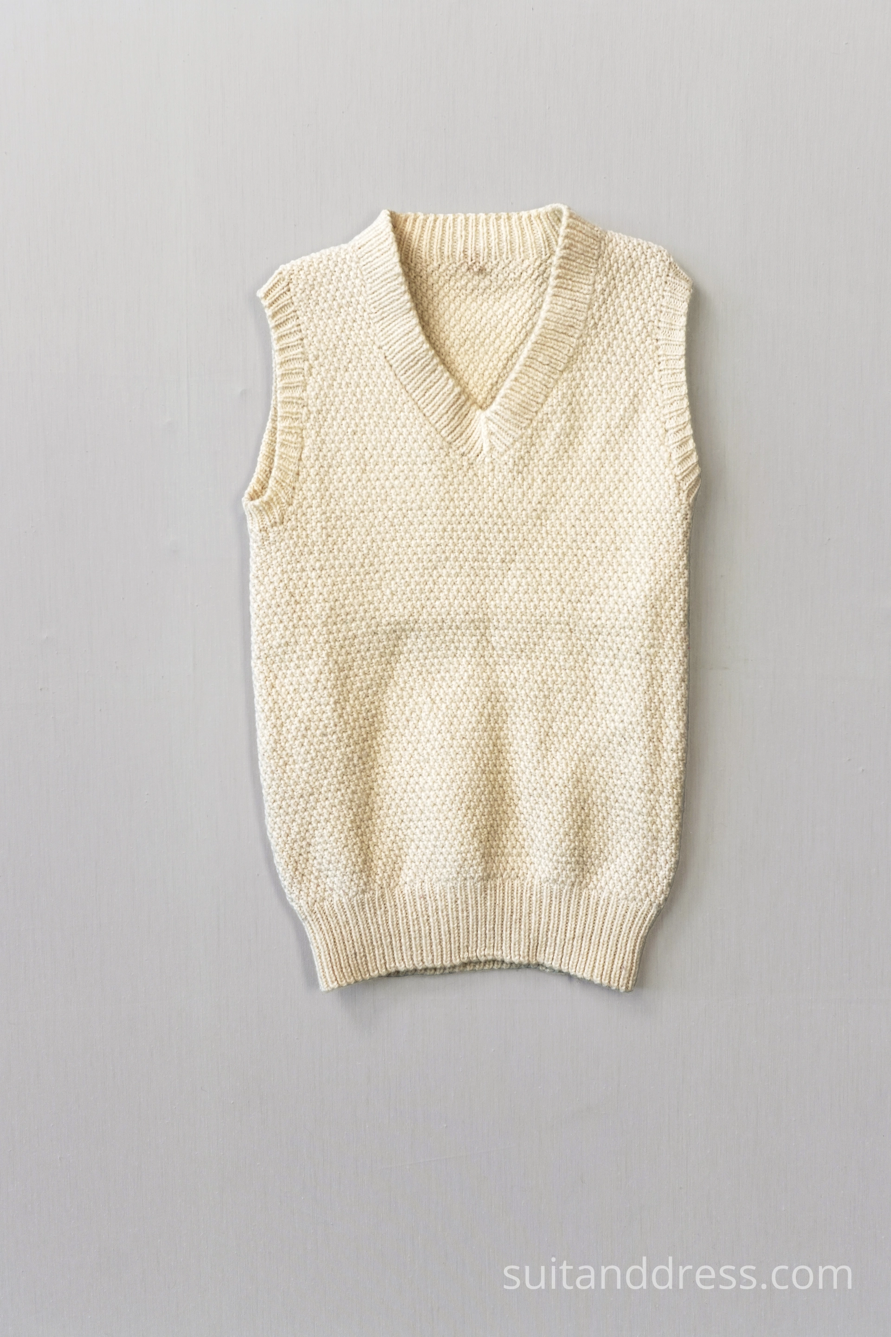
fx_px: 1782
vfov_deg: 41.1
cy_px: 668
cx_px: 446
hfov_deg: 28.1
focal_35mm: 48
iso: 320
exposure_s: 1/60
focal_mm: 32
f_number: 6.3
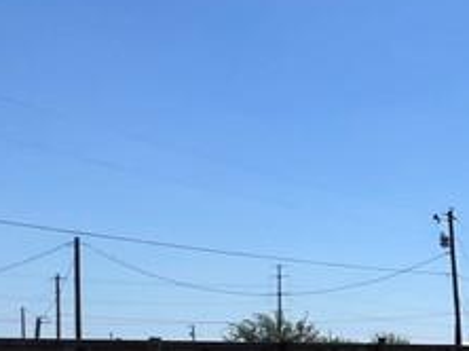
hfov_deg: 20.7
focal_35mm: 60
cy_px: 345
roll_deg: +1.3
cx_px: 868
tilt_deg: +1.4
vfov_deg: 23.4
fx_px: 812
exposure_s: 1/2421
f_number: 1.8
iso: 32
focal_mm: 1.57
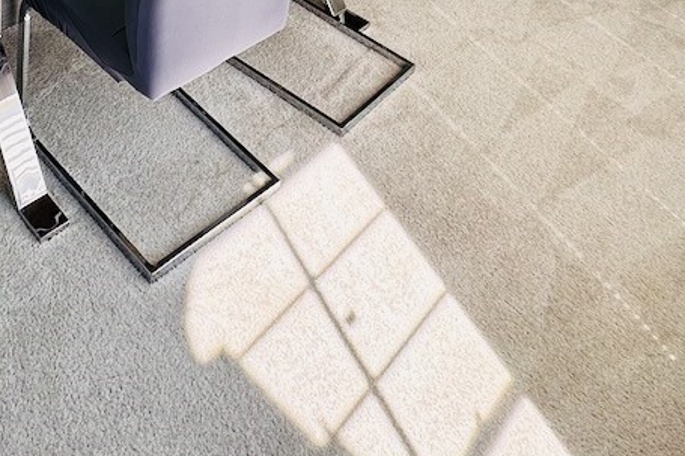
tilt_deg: -17.0
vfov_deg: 24.5
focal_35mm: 41
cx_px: 170
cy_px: -247
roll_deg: -4.9
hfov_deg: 45.7
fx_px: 780
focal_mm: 2.22
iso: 40
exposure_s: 1/175
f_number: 2.2
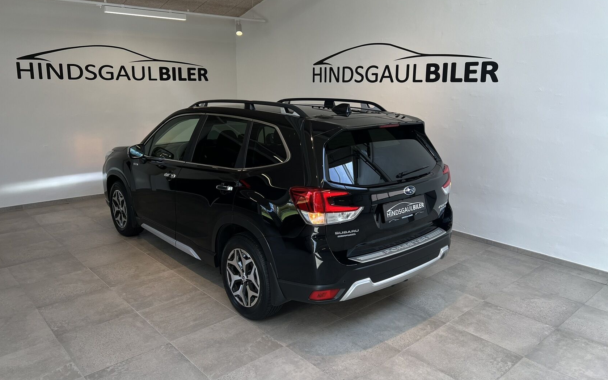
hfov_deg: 66.5
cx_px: 301
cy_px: 169
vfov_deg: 44.5
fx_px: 464
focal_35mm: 28
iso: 64
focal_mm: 5.7
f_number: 1.5
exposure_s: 1/171
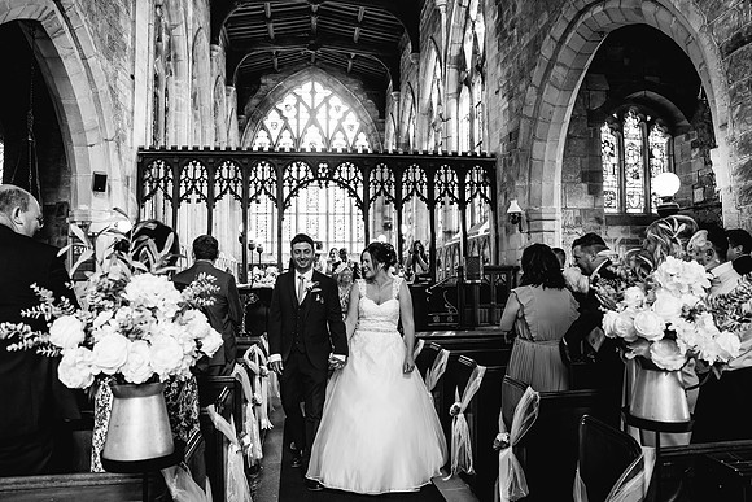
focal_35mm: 25
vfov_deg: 52.0
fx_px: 514
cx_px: 376
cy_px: 251
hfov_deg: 72.4
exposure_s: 1/125
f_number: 2.8
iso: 1600
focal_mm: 24
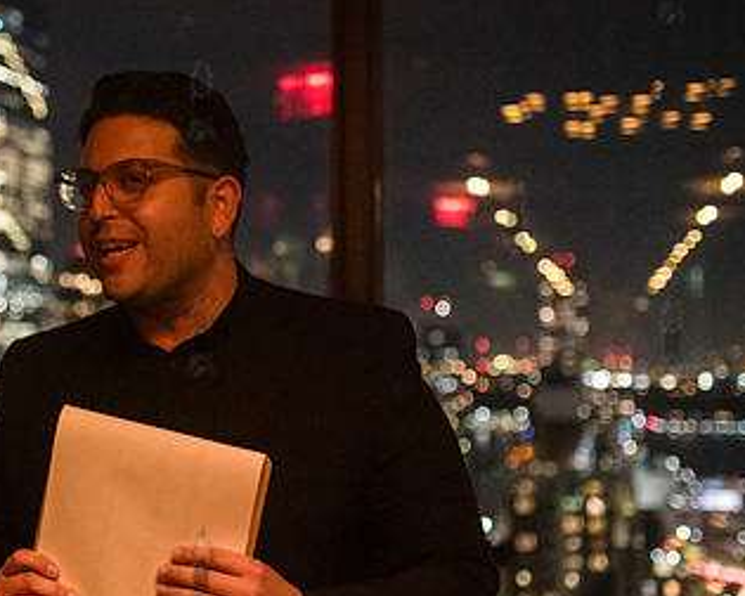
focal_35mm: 71
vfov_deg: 21.6
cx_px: 130
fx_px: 1565
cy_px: 301
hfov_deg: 26.2
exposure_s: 1/125
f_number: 2.5
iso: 10000
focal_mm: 35
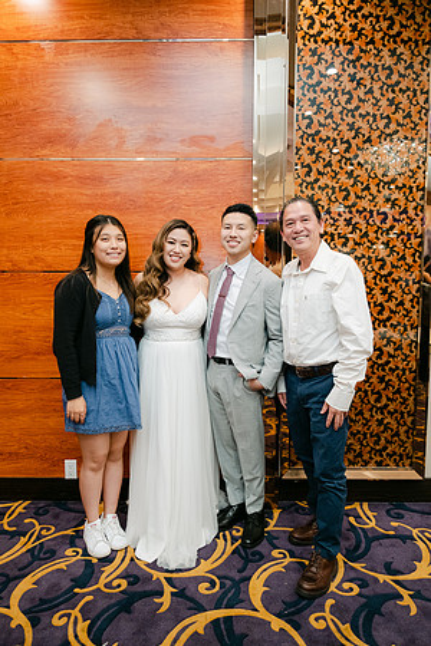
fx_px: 431
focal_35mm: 24
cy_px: 323
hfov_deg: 53.1
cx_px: 216
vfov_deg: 73.7
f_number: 2.8
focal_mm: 16
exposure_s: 1/125
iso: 800
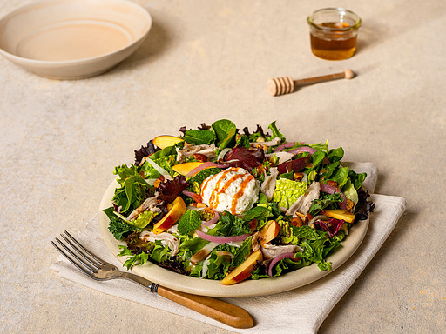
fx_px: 992
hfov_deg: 25.3
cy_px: 186
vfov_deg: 19.1
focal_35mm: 77
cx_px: 226
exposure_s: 1/25
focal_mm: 86.5
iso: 200
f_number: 10
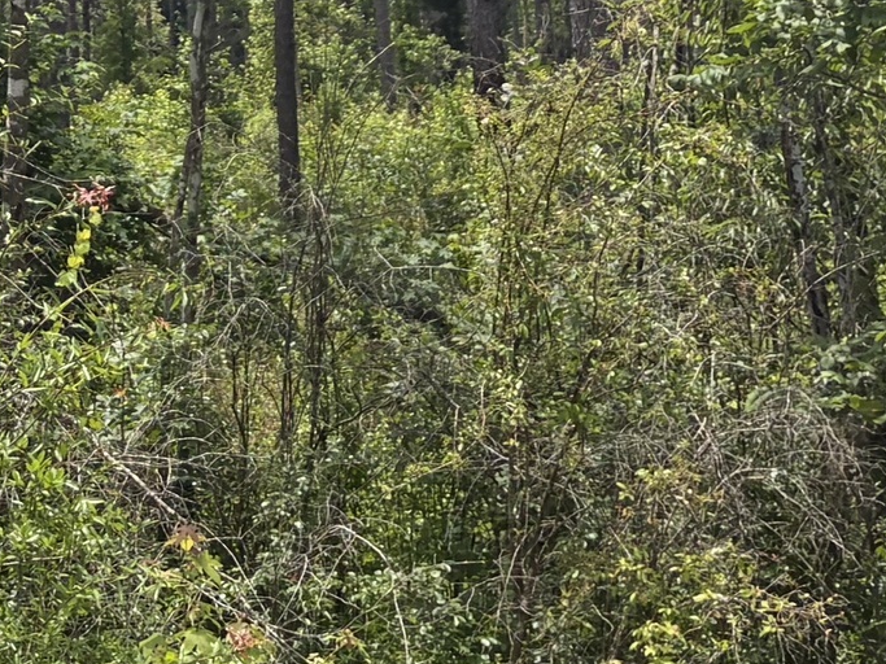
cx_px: 211
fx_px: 2994
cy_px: -441
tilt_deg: +10.6
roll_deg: +2.6
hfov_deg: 16.7
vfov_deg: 11.9
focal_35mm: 117
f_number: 1.6
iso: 50
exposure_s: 1/1953
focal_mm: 5.96
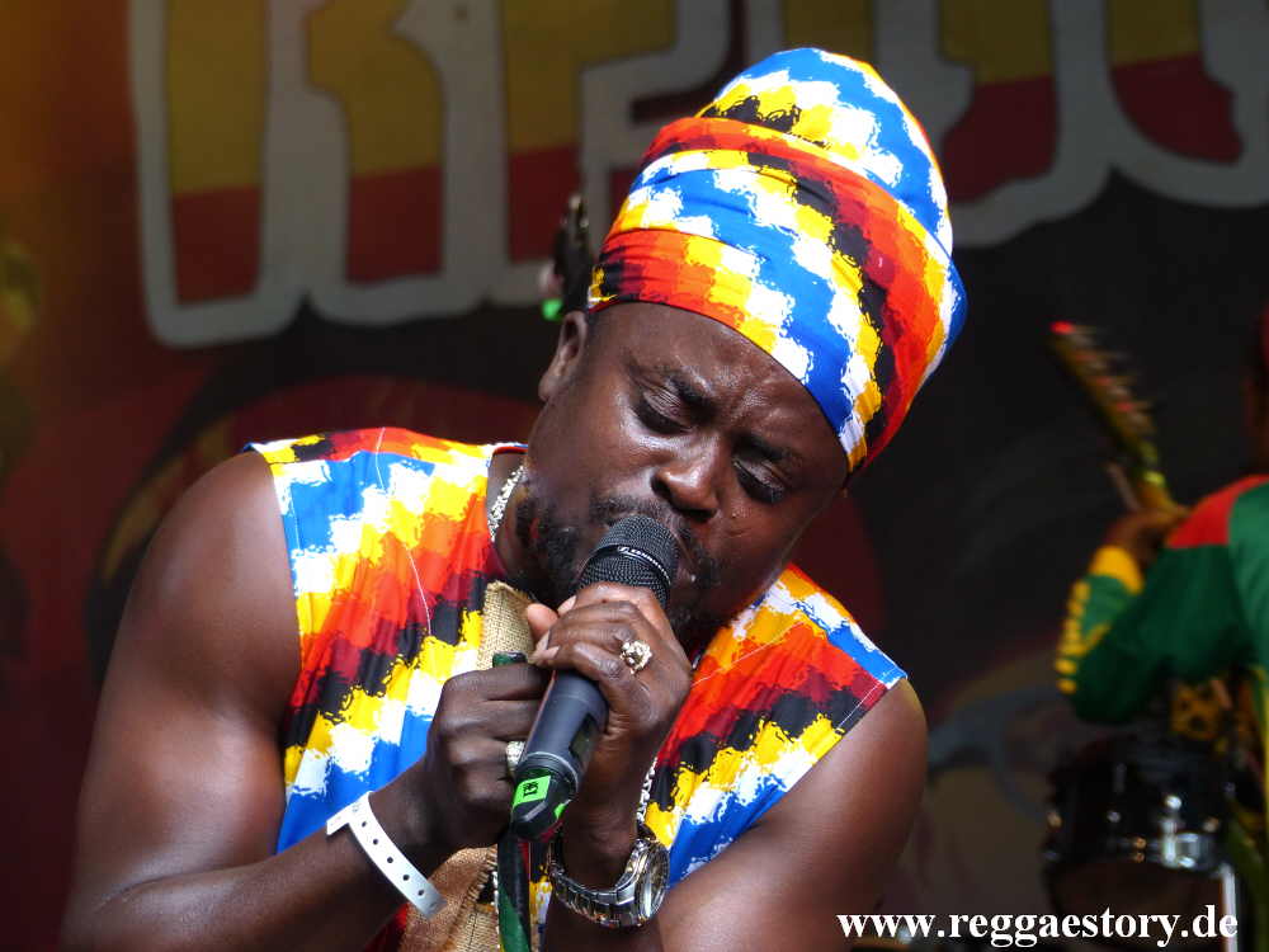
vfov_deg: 7.9
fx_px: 6929
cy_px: 476
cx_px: 634
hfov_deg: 10.5
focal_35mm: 189
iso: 100
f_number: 2.8
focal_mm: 34
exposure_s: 1/100
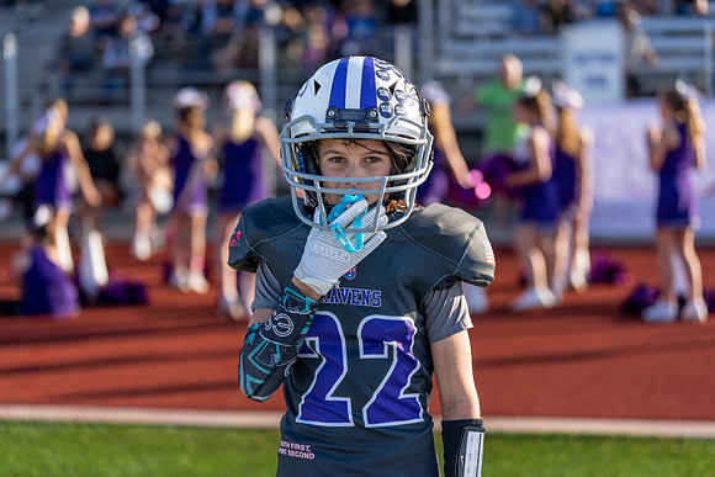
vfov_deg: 15.4
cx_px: 358
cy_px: 238
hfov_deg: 22.9
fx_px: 1768
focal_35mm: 89
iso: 100
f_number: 2.8
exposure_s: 1/1250
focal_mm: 89
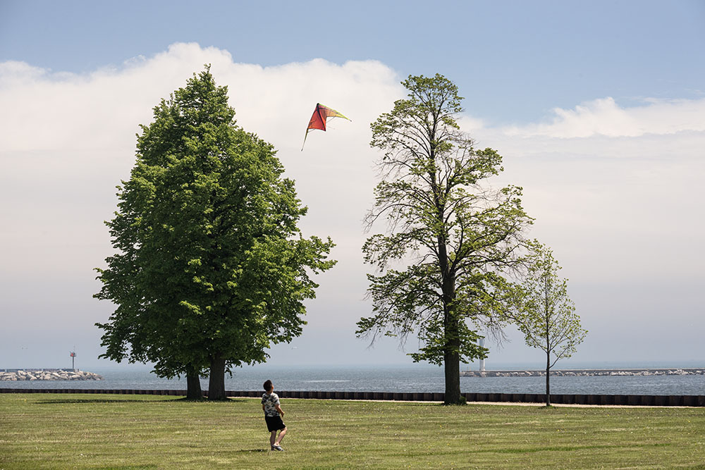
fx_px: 2037
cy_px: 235
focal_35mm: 104
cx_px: 352
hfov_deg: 19.6
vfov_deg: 13.2
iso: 1000
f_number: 11
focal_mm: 104
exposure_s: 1/2500
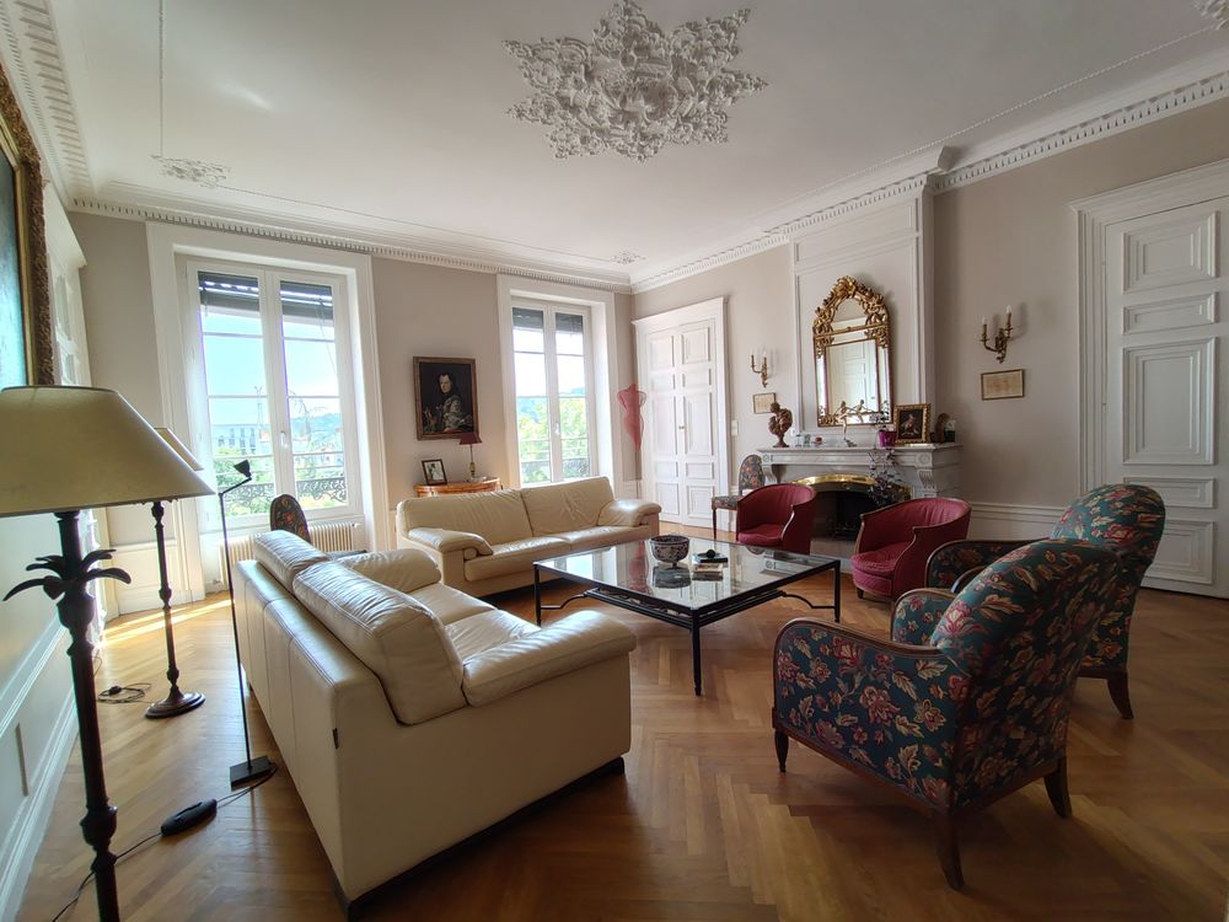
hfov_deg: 94.5
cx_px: 614
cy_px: 461
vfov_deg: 78.1
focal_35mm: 16
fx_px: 568
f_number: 2.2
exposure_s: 1/50
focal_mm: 1.66
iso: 173
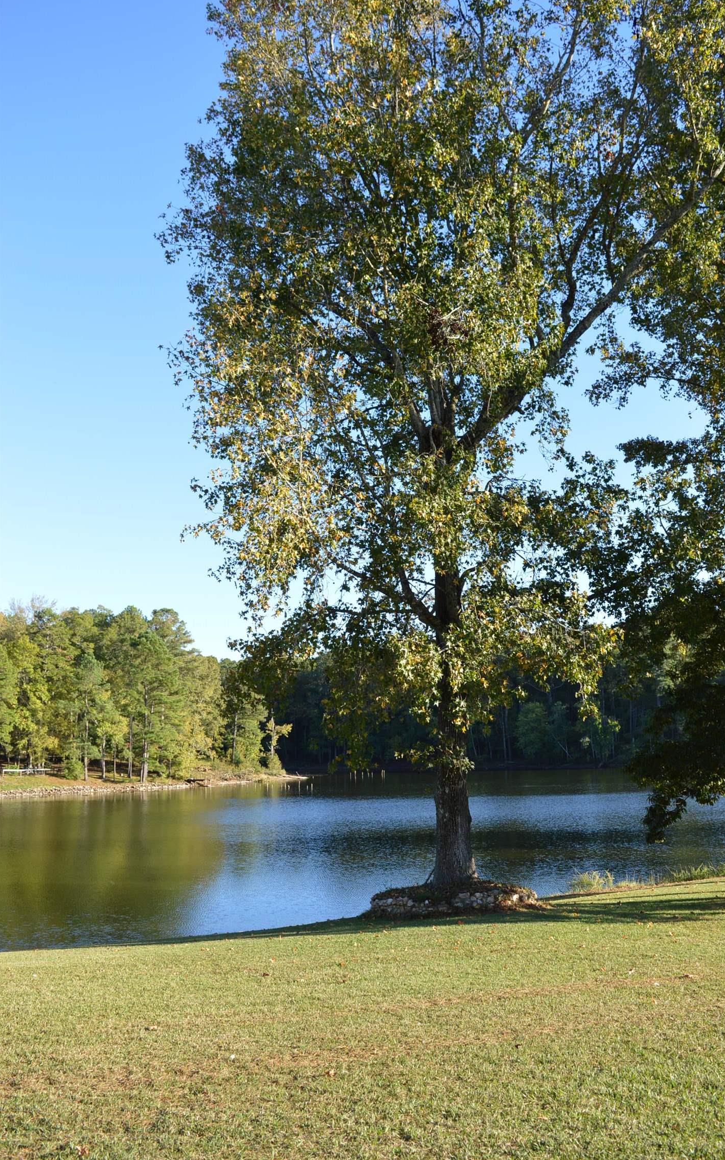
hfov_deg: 44.5
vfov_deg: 66.5
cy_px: 570
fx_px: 885
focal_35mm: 28
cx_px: 391
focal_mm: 18
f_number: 6.3
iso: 100
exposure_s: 1/160
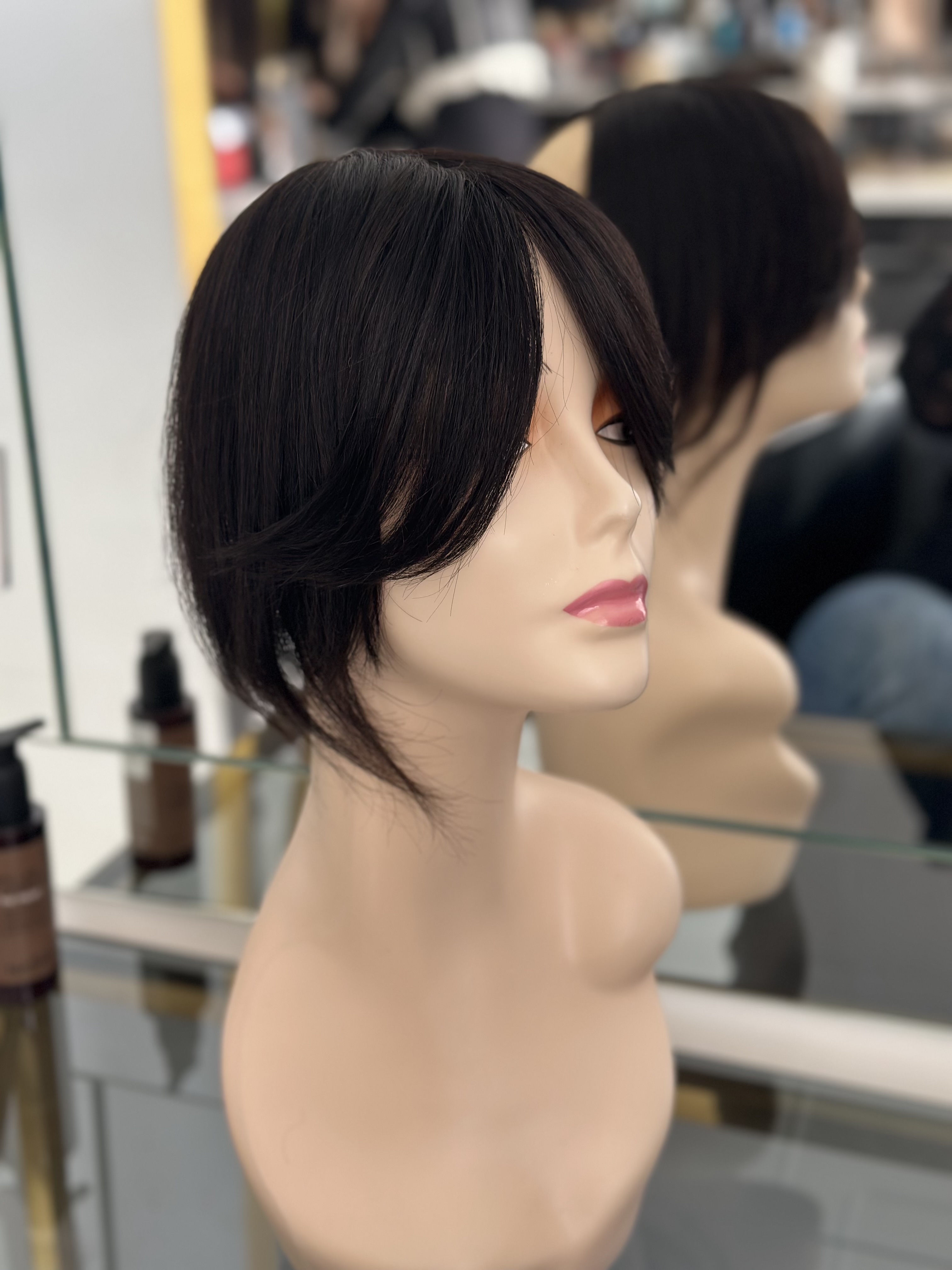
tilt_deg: -19.7
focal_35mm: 48
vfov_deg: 39.7
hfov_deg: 30.3
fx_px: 1760
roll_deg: +1.3
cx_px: 476
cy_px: 635
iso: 100
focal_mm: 6.86
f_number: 1.78
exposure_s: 1/121
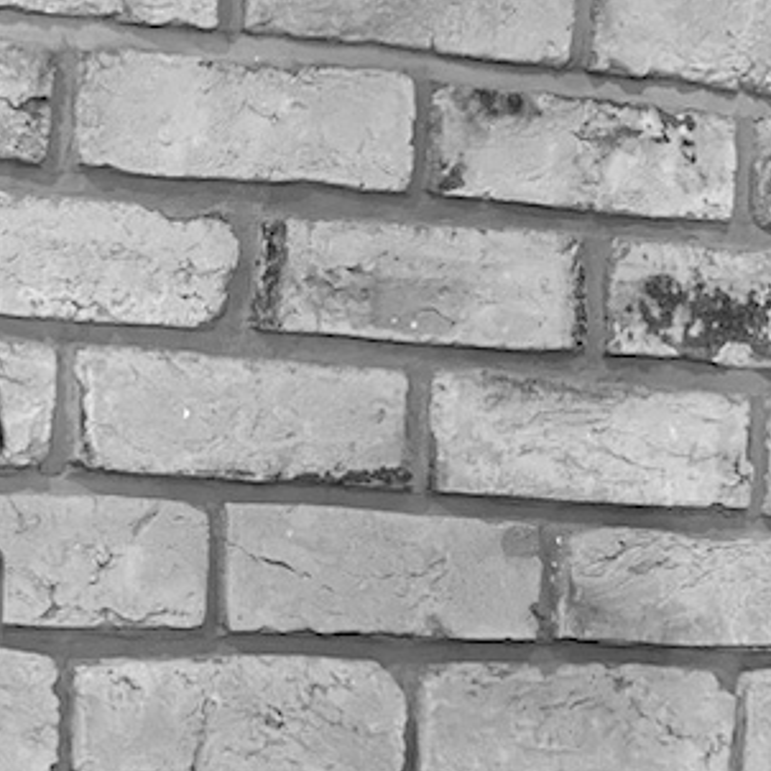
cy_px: 848
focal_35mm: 152
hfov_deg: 11.0
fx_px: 3830
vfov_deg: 11.3
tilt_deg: -0.7
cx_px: -406
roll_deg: -0.9
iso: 250
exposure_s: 1/100
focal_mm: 6
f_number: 2
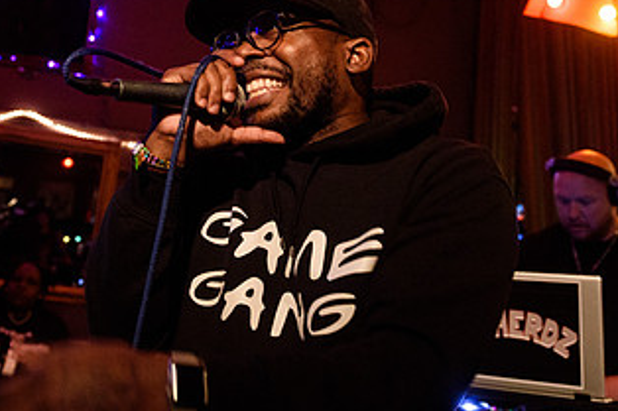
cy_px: 107
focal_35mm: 49
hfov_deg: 40.2
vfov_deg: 27.2
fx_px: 841
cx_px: 244
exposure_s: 1/125
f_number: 3.2
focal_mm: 24
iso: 3200
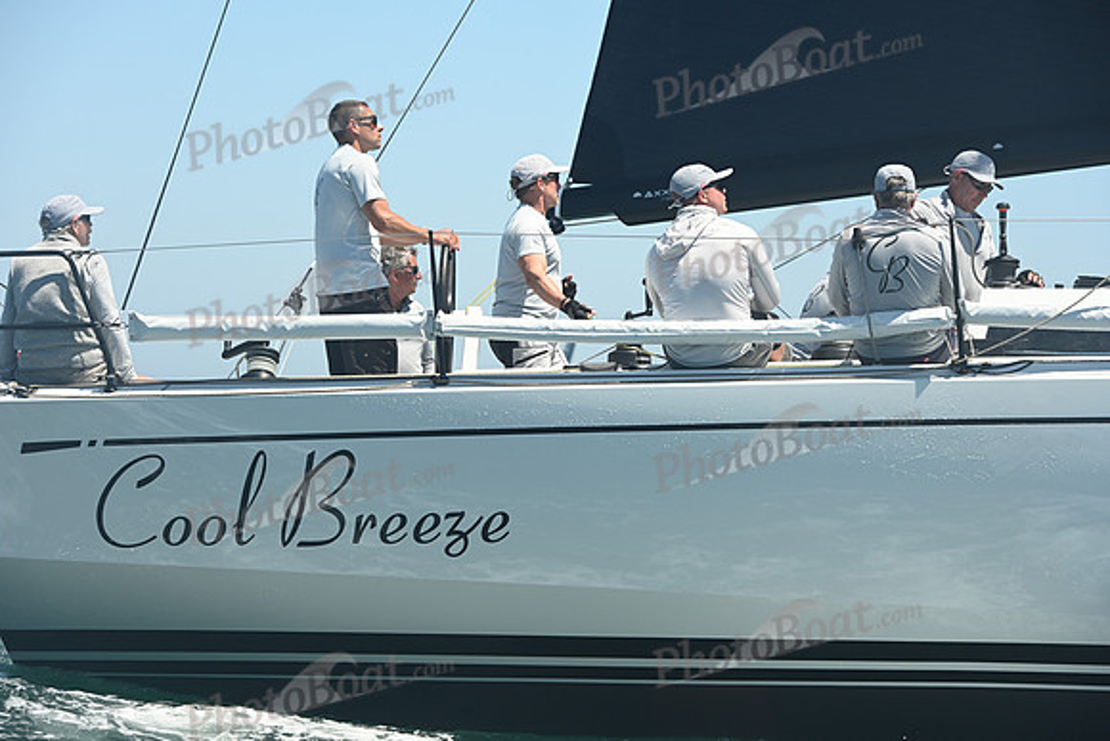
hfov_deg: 15.2
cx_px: 555
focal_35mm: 135
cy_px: 370
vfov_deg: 10.2
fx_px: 4163
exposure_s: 1/1000
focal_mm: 135
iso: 320
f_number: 6.3
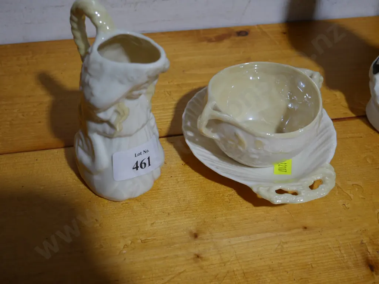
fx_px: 547
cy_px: 142
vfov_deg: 29.1
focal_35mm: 50
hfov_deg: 38.2
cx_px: 190
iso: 320
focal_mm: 25
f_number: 5.3
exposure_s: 1/60
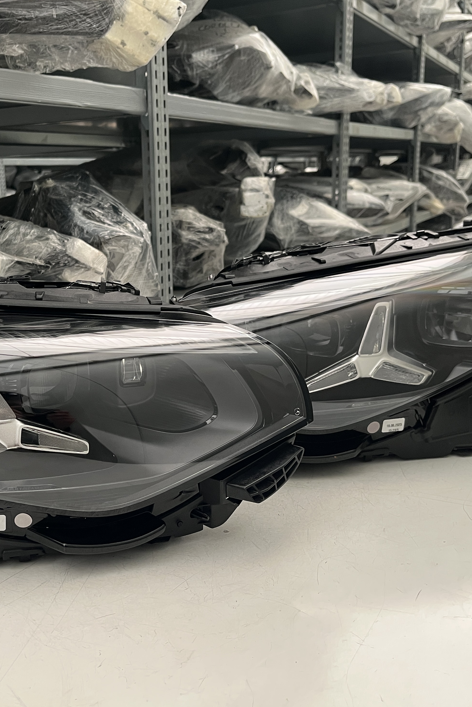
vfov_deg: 51.9
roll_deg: +2.5
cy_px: 350
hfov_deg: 35.2
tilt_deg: -13.4
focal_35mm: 37
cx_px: 121
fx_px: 728
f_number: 1.6
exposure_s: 1/76
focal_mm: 5.1
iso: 125
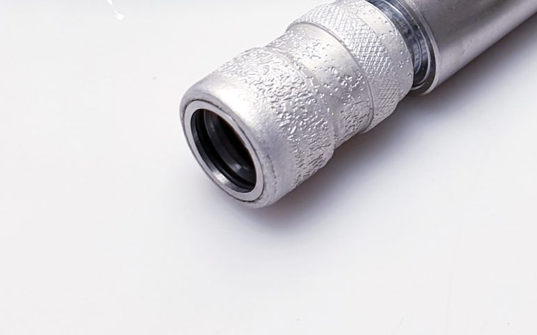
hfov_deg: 22.1
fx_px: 1346
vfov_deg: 14.0
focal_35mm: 92
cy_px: -11
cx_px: 475
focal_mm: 4.3
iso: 64
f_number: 2.4
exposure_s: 1/100
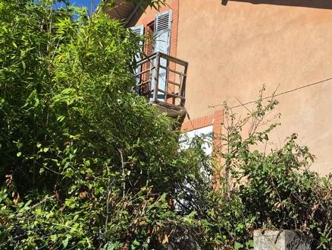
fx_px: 403
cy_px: 146
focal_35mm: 42
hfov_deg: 43.6
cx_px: 243
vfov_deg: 34.3
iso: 80
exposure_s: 1/5360
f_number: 1.8
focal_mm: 5.4
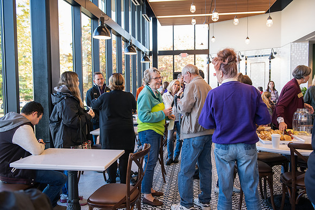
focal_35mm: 32
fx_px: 280
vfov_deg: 41.1
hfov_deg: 58.7
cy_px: 105
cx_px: 158
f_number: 3.5
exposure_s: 1/200
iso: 1000
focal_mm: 32
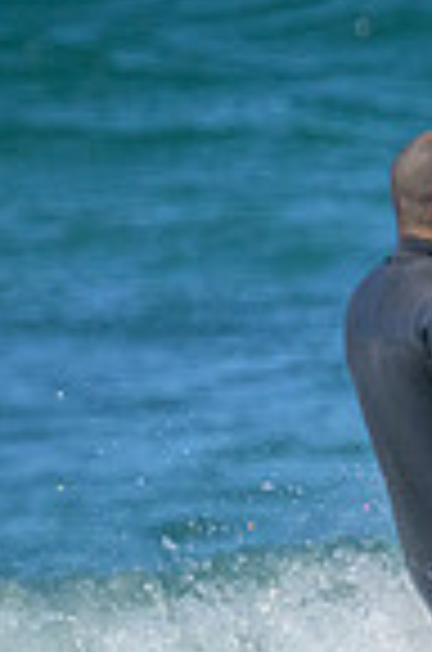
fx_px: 58035
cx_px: 963
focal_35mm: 3209
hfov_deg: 0.4
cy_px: 551
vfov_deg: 0.6
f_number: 11
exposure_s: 1/2000
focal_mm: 800
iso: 3200
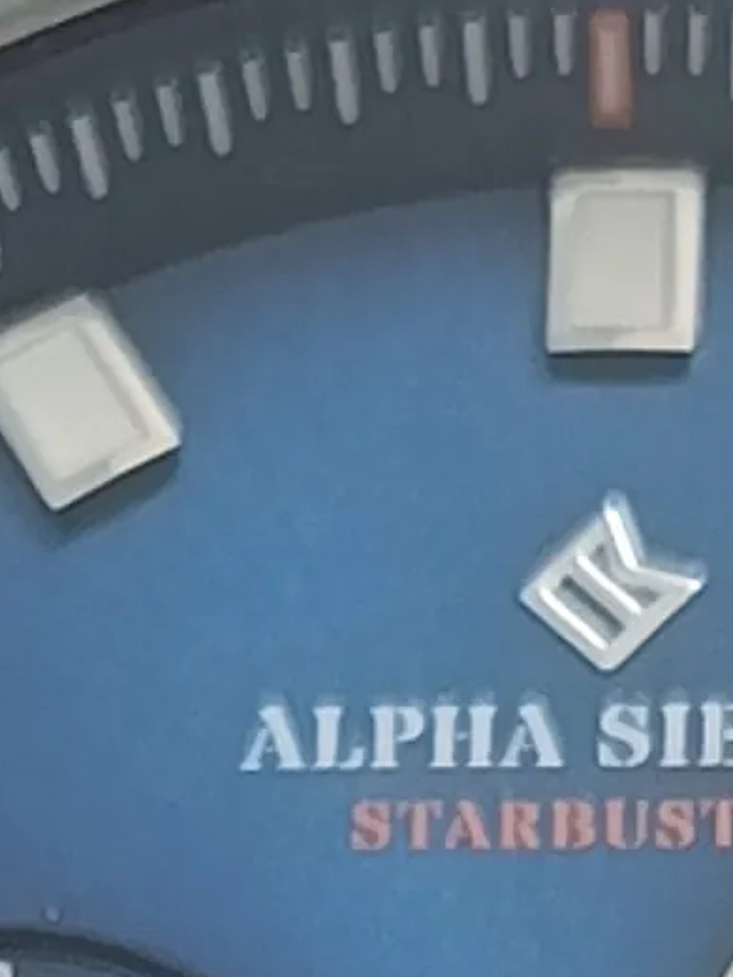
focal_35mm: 369
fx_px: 10418
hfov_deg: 4.0
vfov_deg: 5.2
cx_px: 573
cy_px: 2225
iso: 467
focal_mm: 5.24
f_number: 1.7
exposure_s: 1/100
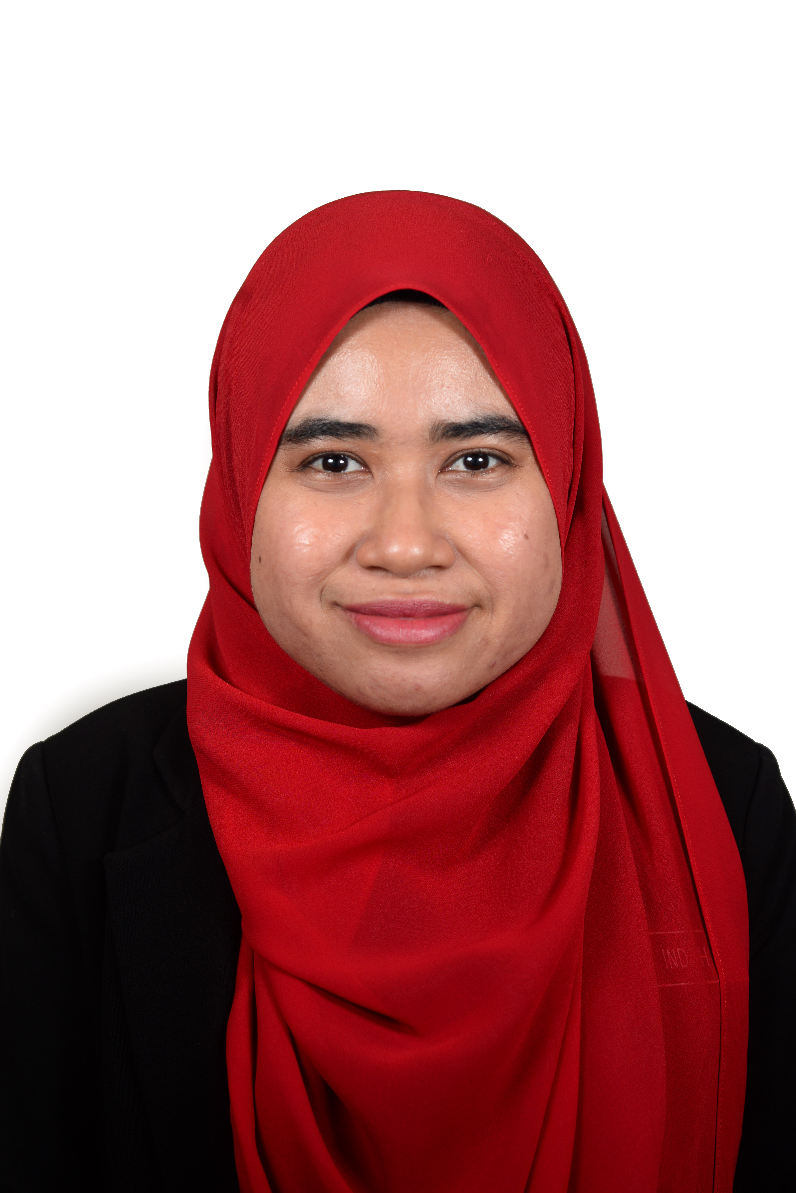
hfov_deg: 27.0
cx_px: 398
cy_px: 596
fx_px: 1657
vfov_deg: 39.6
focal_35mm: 50
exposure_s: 1/125
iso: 250
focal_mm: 50
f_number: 5.6
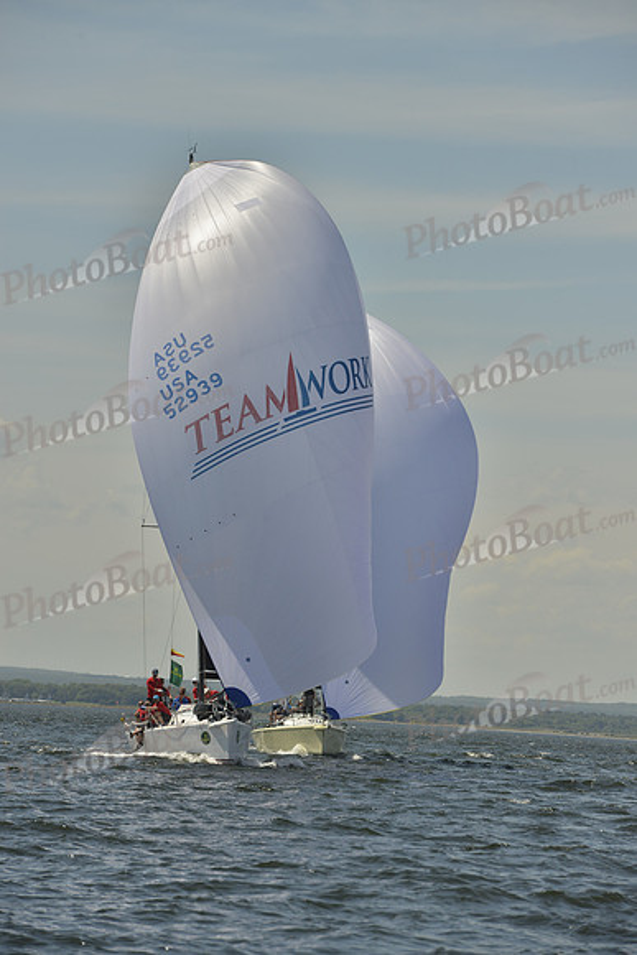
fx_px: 4774
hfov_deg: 7.6
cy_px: 478
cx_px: 318
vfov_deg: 11.4
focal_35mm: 180
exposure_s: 1/1600
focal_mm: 180
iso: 280
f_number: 10
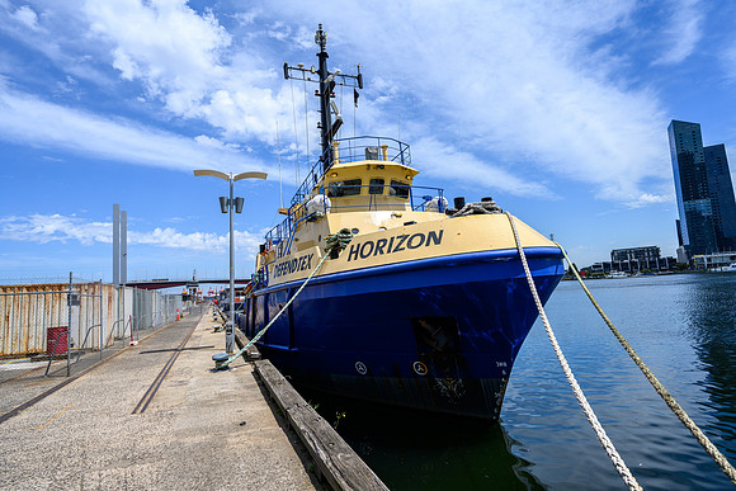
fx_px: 399
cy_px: 246
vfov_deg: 63.2
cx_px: 368
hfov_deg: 85.4
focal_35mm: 20
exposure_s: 1/500
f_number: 5.6
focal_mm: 19.5
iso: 64
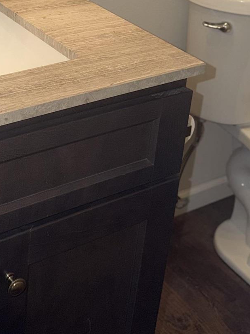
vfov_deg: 27.1
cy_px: 6
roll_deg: -2.8
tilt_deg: -21.1
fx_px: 655
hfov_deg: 21.1
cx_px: 21
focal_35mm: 68
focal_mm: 6.76
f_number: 1.78
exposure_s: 1/30
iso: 64
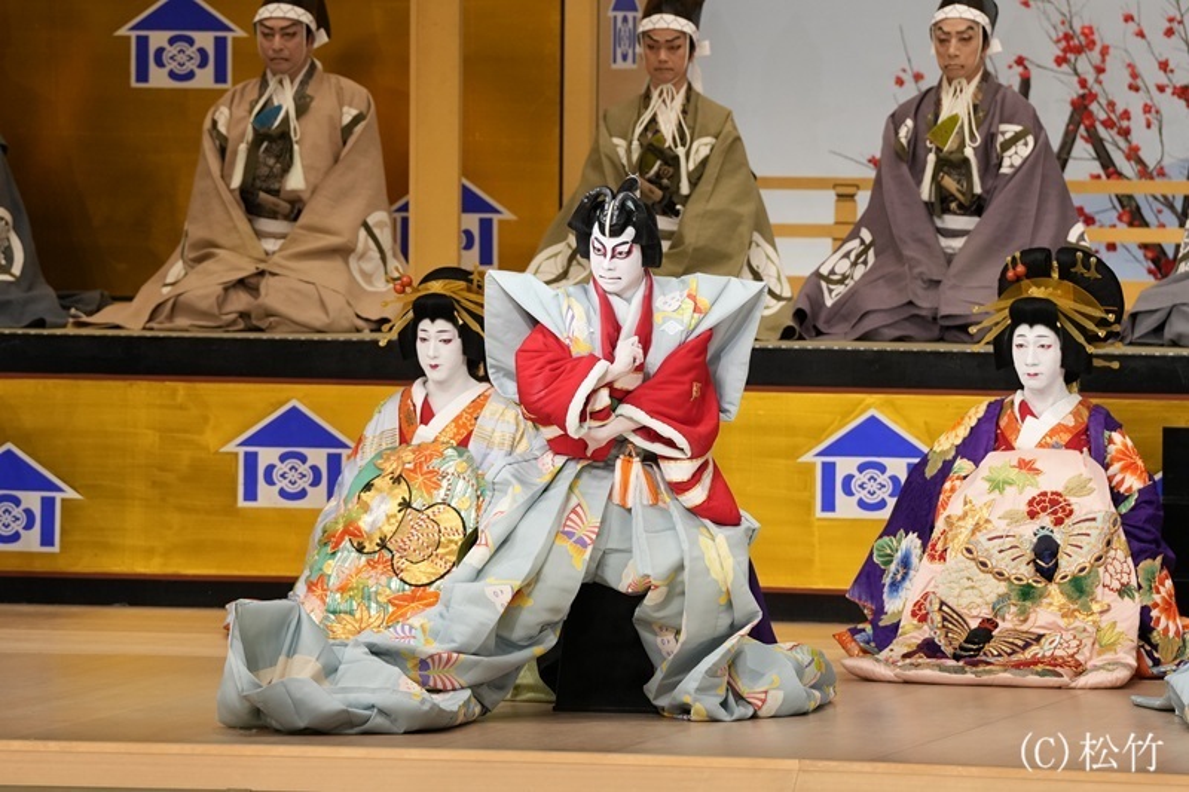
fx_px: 9906
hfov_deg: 6.9
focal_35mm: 300
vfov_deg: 4.6
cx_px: 594
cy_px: 396
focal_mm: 200
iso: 1600
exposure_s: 1/500
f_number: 4
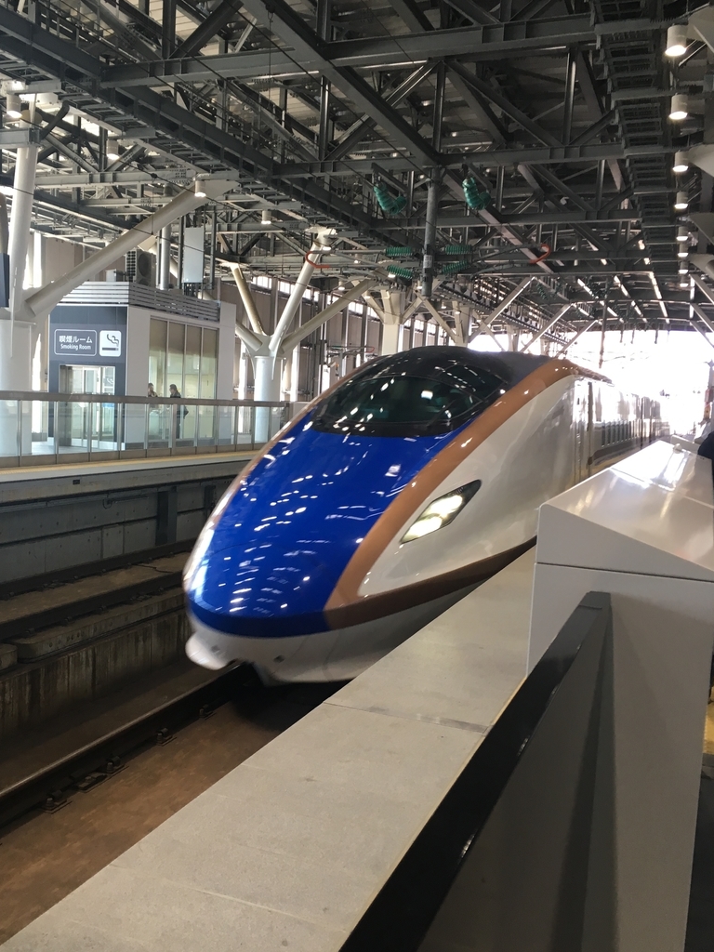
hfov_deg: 41.7
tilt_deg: -9.1
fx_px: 935
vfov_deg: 53.9
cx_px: 298
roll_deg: -2.5
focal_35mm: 34
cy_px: 513
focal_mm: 4.15
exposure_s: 1/30
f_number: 2.2
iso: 25
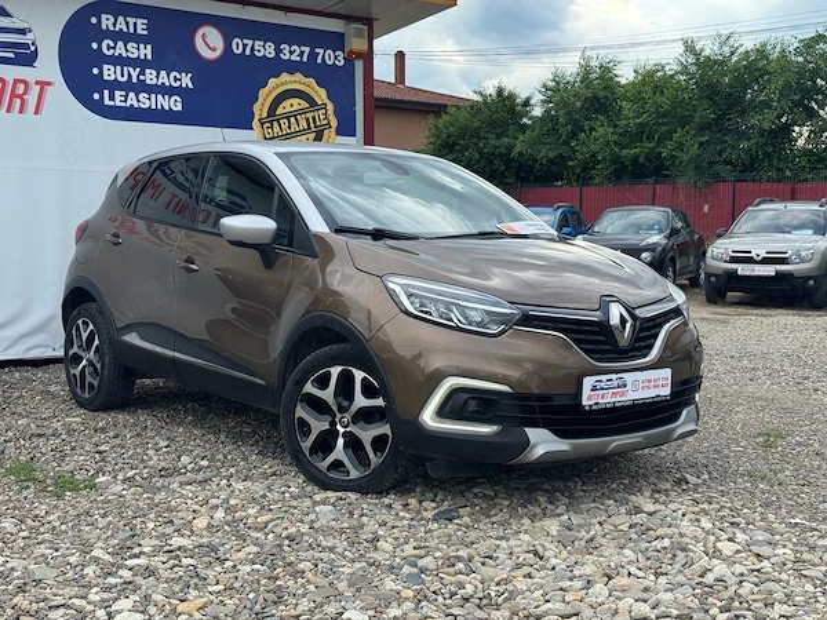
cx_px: 414
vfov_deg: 30.3
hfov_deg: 39.7
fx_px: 1147
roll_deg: +0.2
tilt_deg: -3.8
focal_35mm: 48
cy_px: 310
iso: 64
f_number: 1.78
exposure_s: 1/939
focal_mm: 6.76
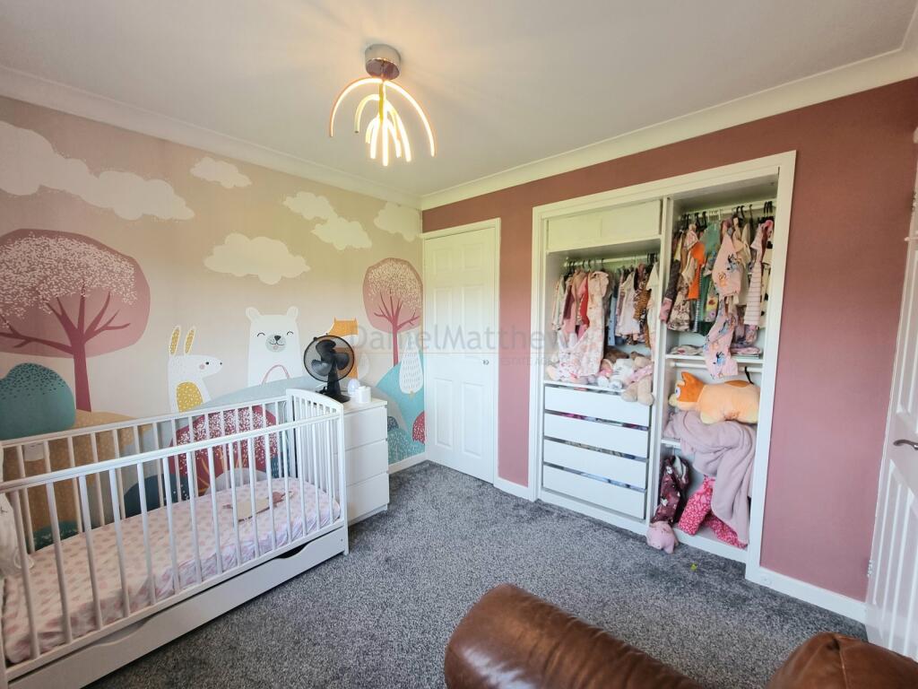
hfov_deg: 106.2
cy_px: 344
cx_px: 459
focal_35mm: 13
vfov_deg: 89.9
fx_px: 345
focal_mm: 2.2
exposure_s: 1/50
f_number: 2.2
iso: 64
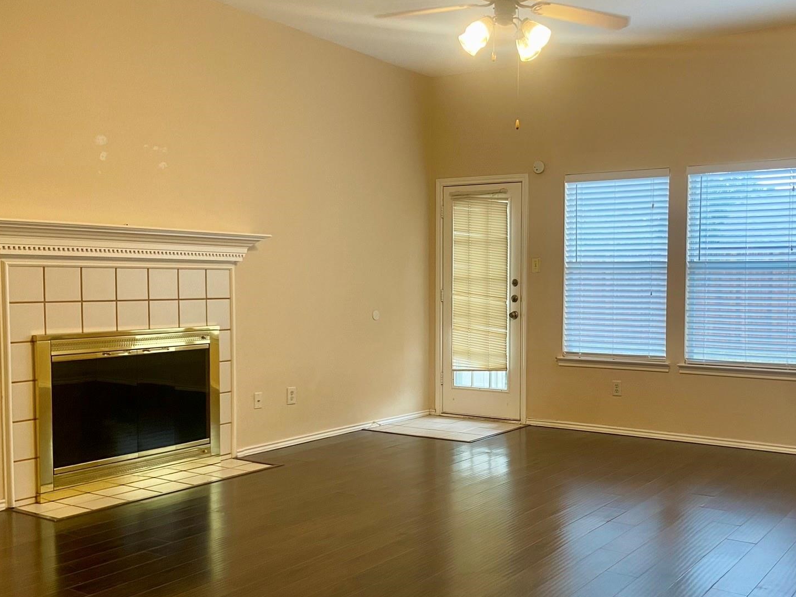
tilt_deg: -2.9
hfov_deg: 49.5
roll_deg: +0.2
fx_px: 851
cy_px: 325
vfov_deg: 38.6
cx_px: 516
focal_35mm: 37
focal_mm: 4.25
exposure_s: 1/60
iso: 80
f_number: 1.8
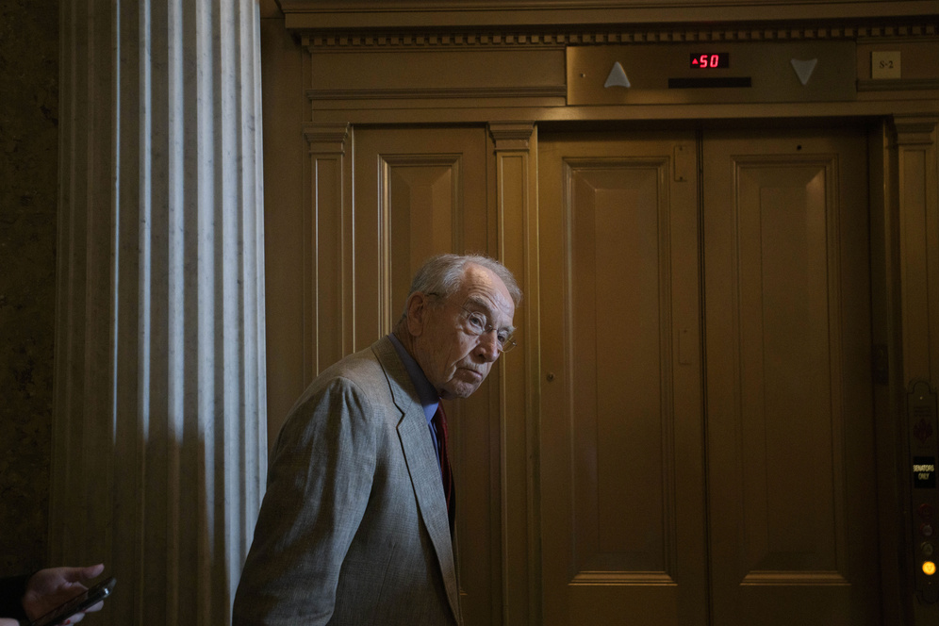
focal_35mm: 36
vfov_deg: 36.9
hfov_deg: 53.1
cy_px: 314
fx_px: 939
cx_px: 460
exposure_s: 1/250
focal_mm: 35
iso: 3200
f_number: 2.8
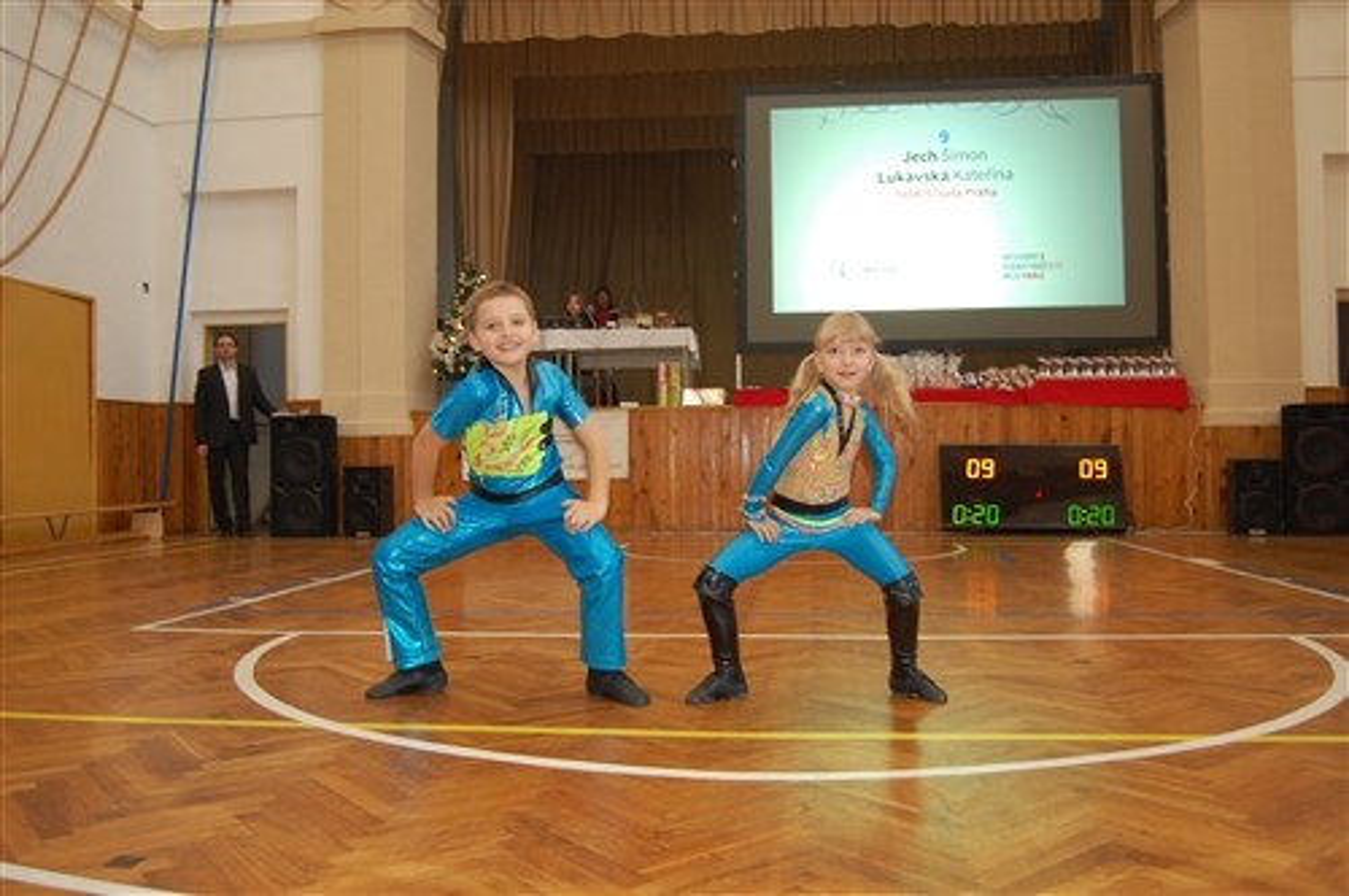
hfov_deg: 64.6
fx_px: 1067
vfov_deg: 45.6
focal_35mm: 28
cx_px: 674
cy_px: 448
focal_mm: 19
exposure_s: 1/60
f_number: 3.5
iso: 400
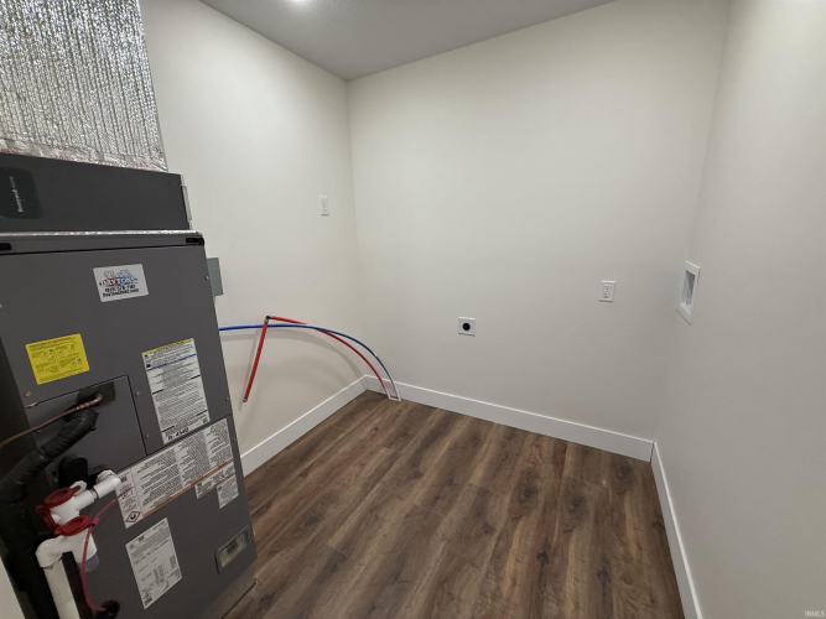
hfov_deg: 102.1
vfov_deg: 85.7
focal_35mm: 14
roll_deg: +1.0
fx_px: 334
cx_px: 413
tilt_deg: -13.7
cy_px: 310
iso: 160
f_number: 2.2
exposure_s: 1/120
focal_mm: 2.22
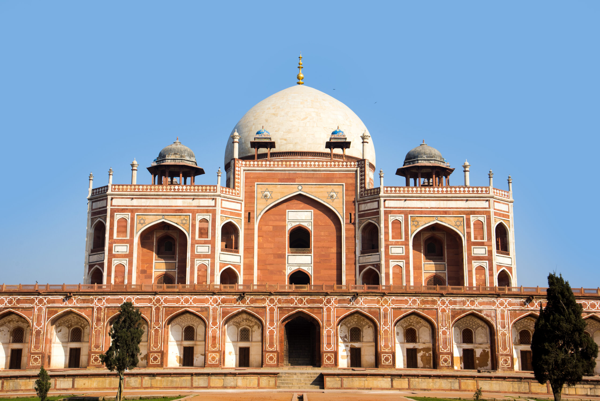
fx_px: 833
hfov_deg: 39.6
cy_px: 200
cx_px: 300
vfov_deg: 27.0
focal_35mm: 50
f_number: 8
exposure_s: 1/400
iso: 100
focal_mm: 50
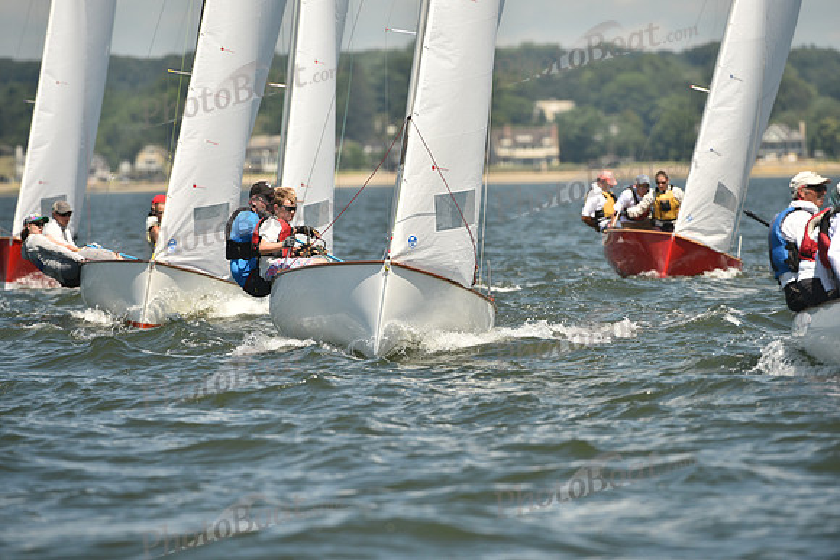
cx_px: 420
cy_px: 280
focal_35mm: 400
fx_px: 9335
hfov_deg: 5.2
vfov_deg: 3.4
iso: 250
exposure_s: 1/1250
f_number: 6.3
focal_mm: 400
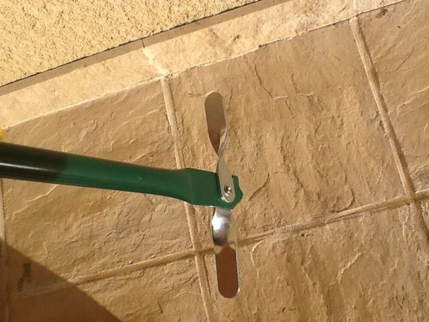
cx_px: 214
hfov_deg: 42.9
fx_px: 545
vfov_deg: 32.9
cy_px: 161
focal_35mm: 44
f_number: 2.4
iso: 40
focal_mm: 2.03
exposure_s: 1/2674
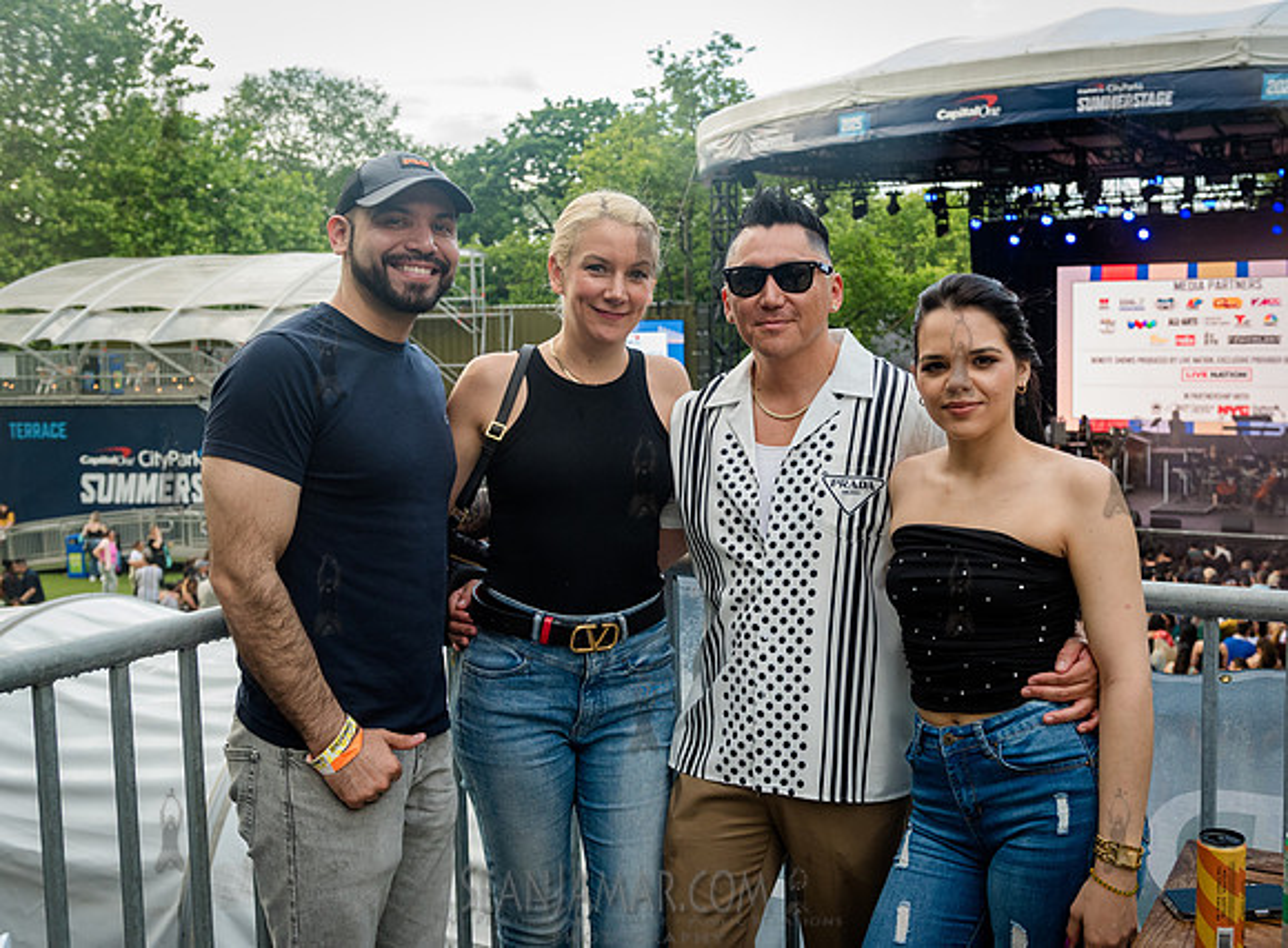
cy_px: 443
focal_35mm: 40
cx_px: 724
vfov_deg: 35.7
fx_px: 1473
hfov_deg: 47.1
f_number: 4.5
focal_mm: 35
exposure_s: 1/640
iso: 1000
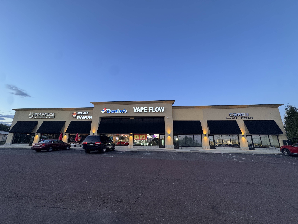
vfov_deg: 85.7
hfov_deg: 102.1
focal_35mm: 14
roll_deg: -0.9
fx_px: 121
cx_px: 149
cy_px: 112
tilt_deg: +15.4
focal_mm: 2.22
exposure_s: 1/120
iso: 160
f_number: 2.2
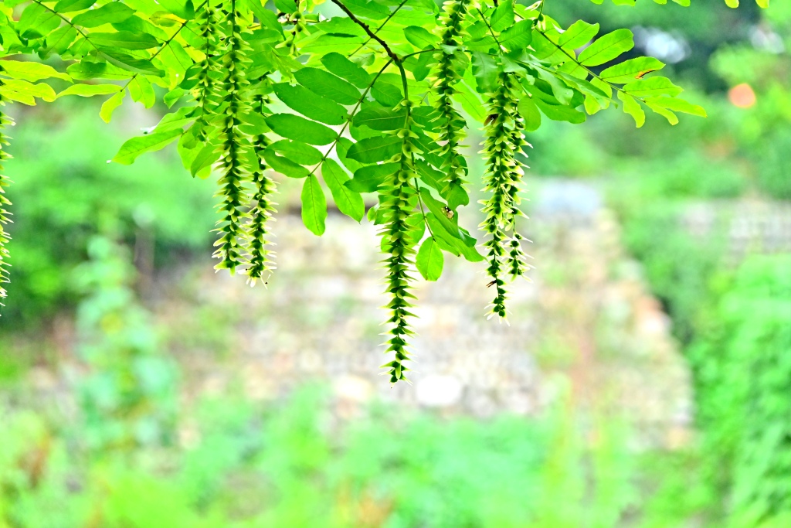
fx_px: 4395
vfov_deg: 6.9
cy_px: 264
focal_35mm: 200
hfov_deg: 10.3
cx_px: 396
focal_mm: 200
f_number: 8
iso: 4500
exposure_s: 1/400
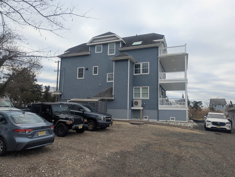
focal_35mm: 24
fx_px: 163
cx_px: 118
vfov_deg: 56.9
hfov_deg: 71.5
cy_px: 88
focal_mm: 6.81
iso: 48
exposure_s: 1/451
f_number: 1.85
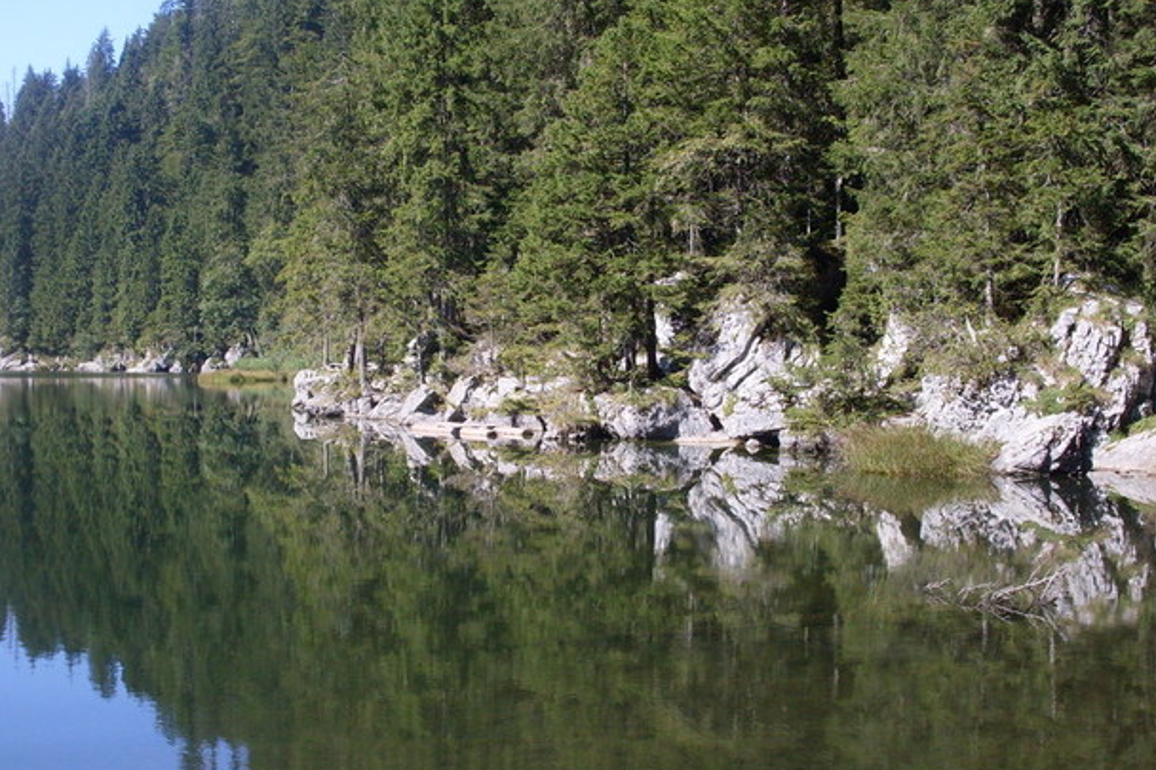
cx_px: 546
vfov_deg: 26.0
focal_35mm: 52
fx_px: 1669
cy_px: 394
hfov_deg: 38.2
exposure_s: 1/90
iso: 80
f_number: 8.4
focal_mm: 6.3
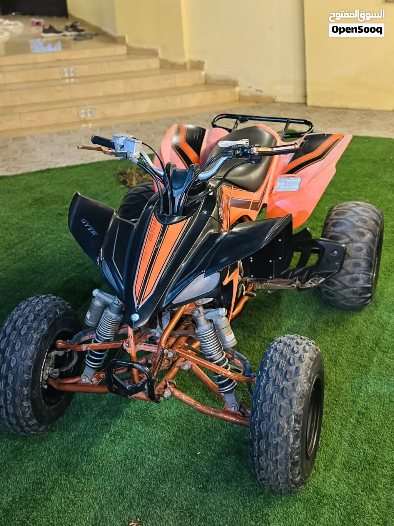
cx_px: 197
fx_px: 728
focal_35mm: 48
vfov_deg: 39.7
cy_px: 263
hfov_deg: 30.3
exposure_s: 1/25
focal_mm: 6.86
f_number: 1.78
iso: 800
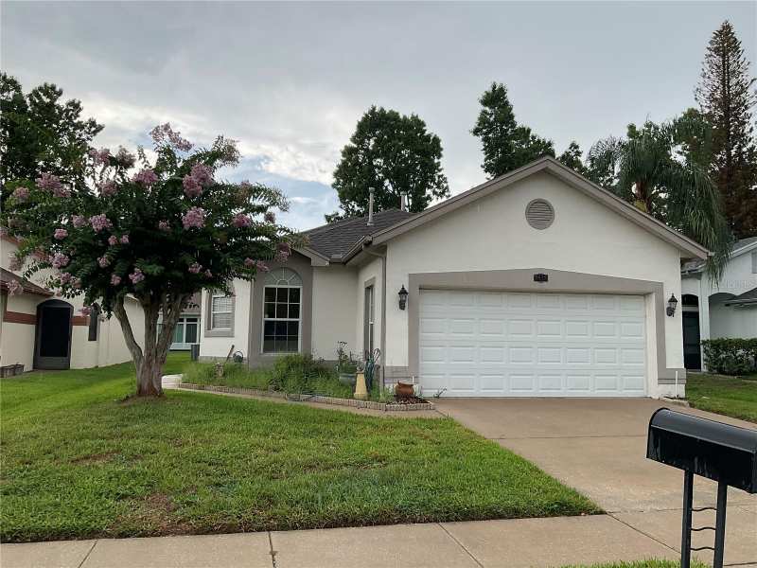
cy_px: 284
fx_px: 634
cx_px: 378
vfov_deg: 48.2
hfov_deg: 61.7
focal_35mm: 29
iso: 16
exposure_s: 1/691
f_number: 1.8
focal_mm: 3
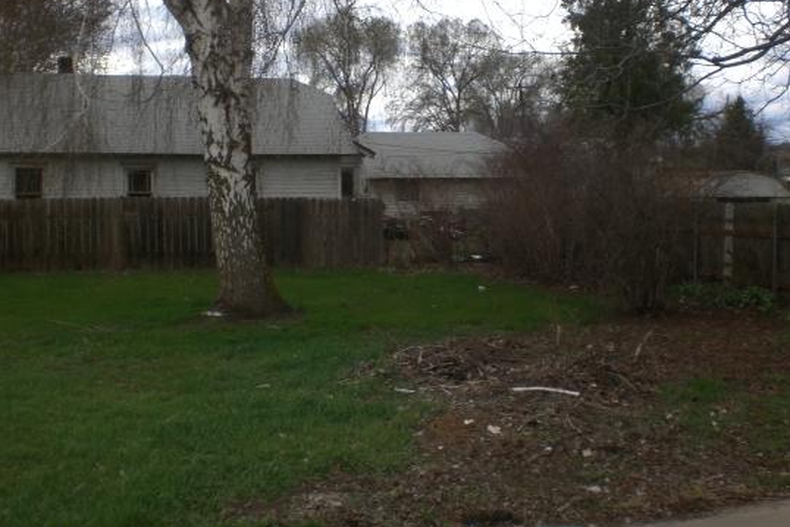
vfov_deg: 28.6
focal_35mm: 47
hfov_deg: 41.9
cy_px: 214
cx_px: 396
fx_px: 1032
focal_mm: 6.3
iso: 50
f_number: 4.4
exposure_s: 1/200
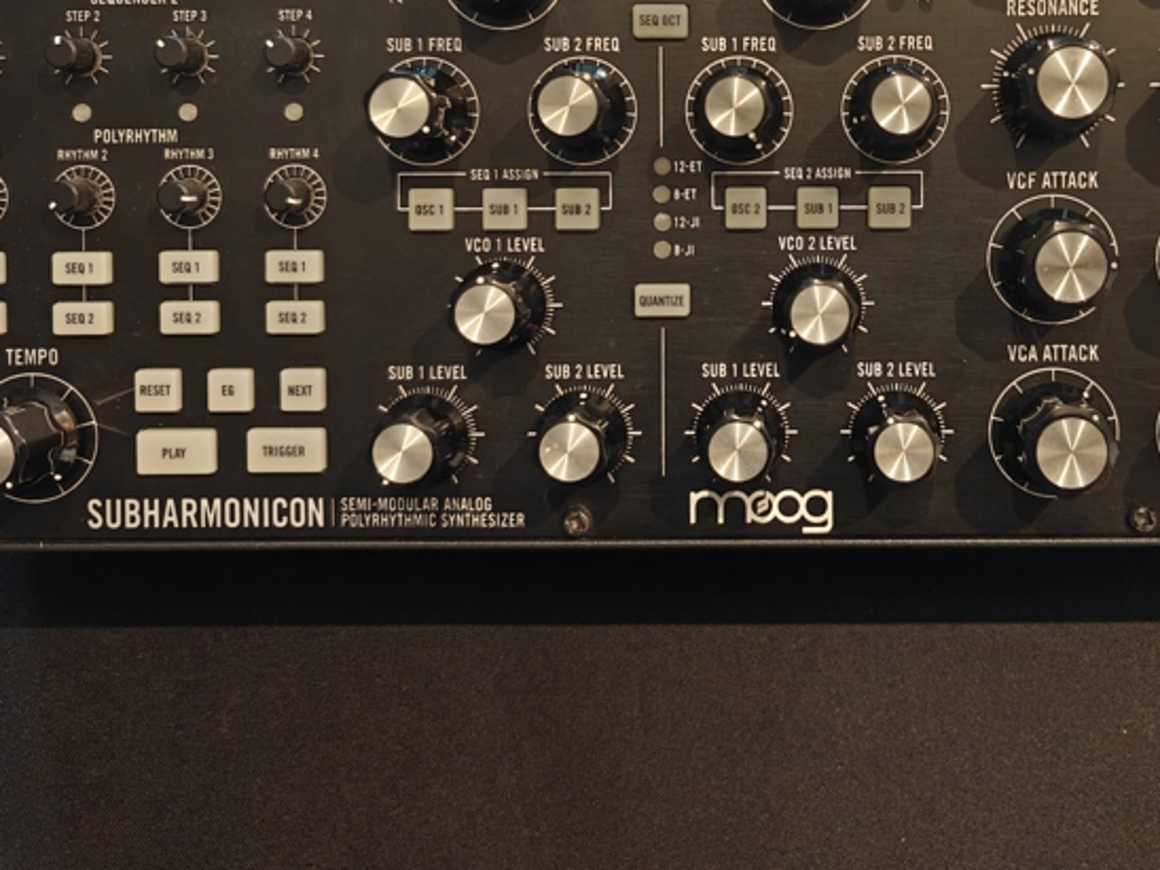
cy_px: 212
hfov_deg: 44.0
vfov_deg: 33.6
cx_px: 792
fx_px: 1407
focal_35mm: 42
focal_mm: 6.06
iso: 1600
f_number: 1.6
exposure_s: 1/39
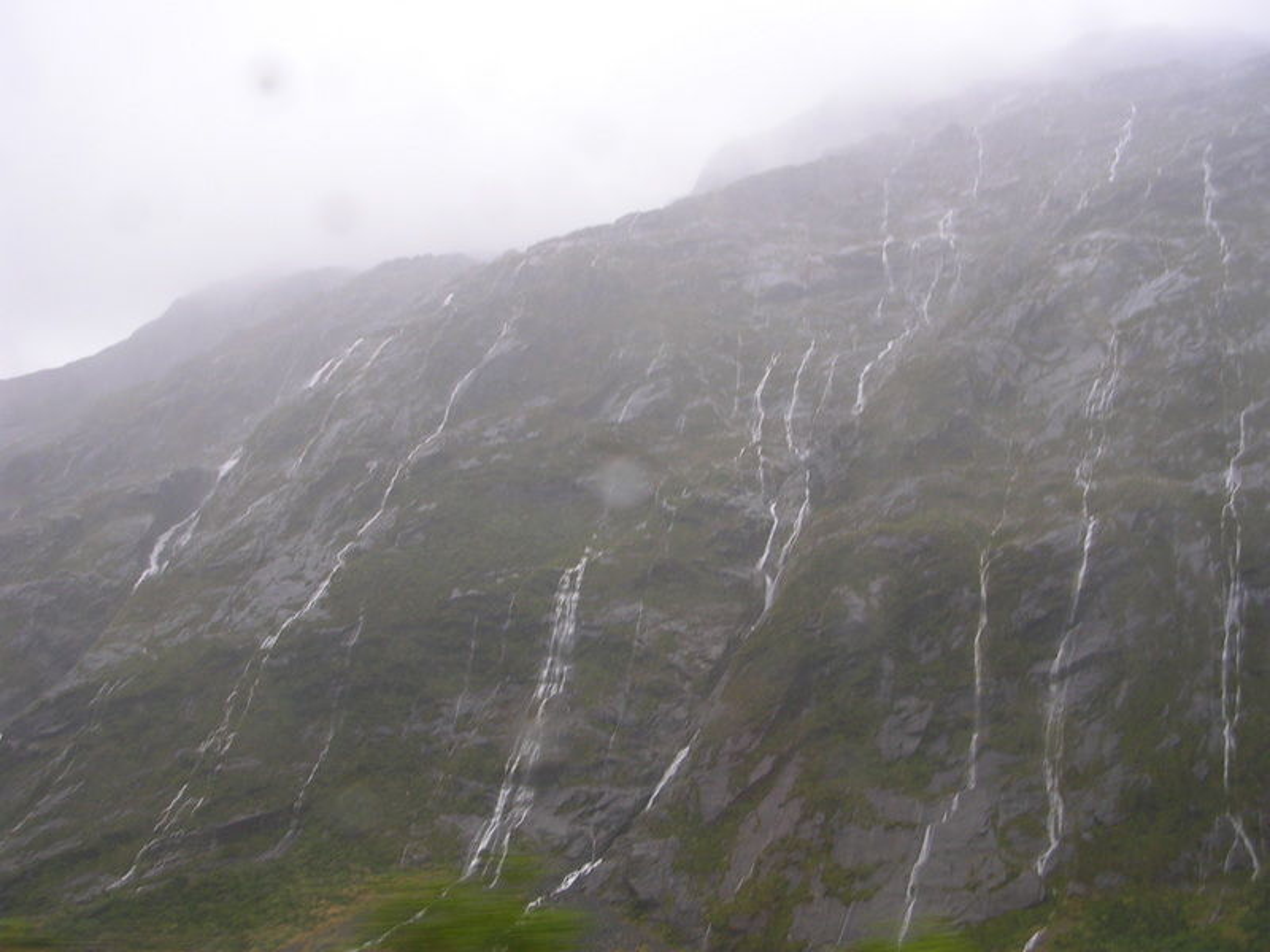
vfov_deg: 37.7
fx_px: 1394
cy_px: 476
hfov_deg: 49.0
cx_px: 635
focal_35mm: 38
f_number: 2.8
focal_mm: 5.8
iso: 50
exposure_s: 1/49.5
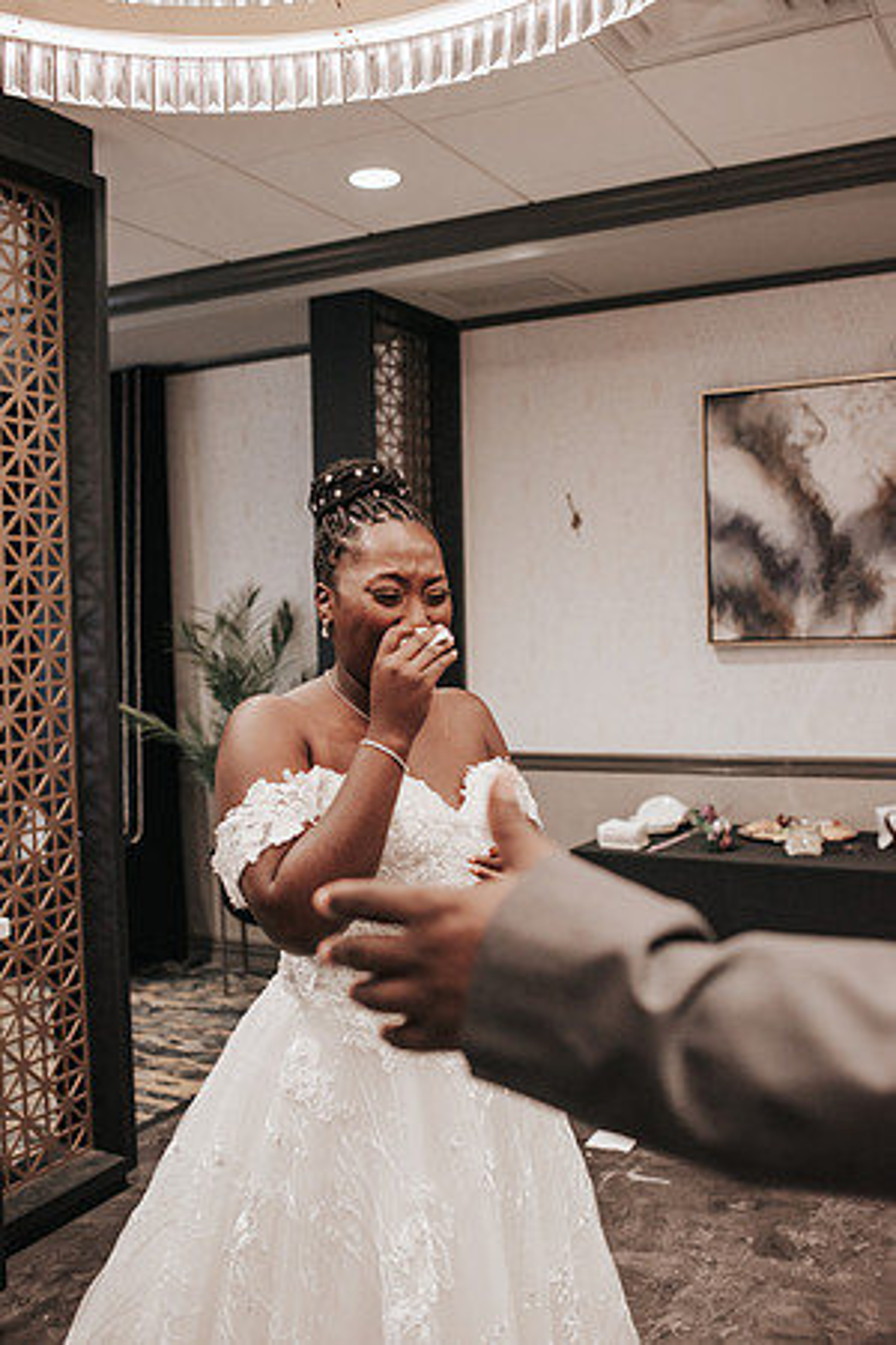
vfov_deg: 54.4
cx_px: 448
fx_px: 1307
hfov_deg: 37.9
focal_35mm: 35
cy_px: 672
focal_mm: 35
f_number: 3.2
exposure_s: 1/640
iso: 1000
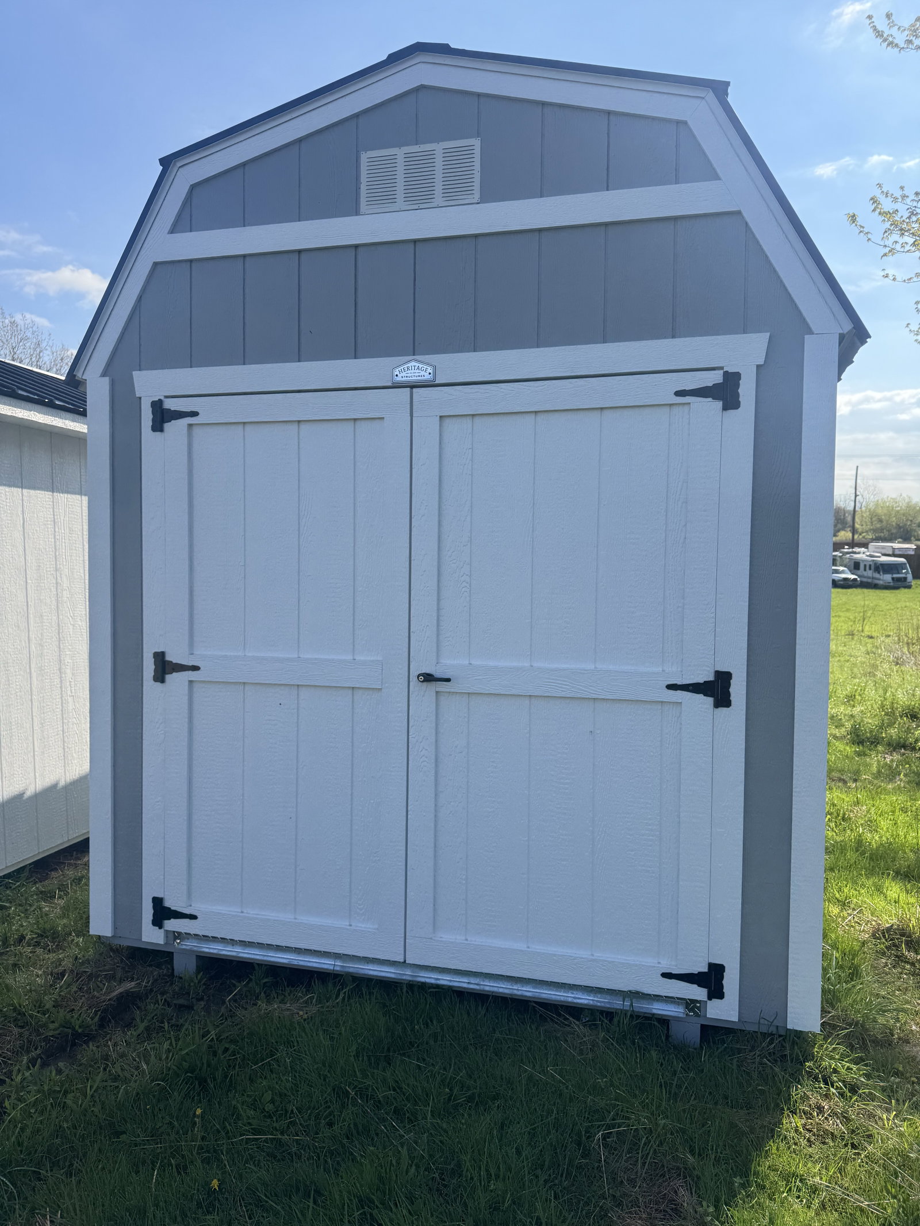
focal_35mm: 24
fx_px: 850
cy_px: 613
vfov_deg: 71.6
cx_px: 460
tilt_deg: -3.2
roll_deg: -2.1
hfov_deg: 56.8
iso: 80
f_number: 1.78
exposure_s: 1/2506
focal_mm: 6.76
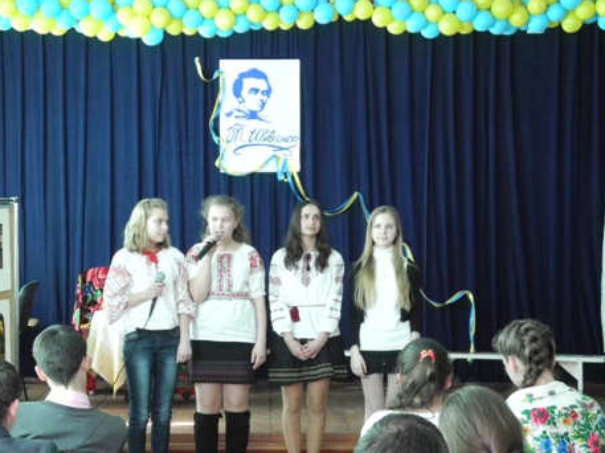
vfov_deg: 16.2
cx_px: 269
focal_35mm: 91
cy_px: 253
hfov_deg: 21.5
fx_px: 1589
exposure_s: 1/30
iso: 599
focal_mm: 16.3
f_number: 4
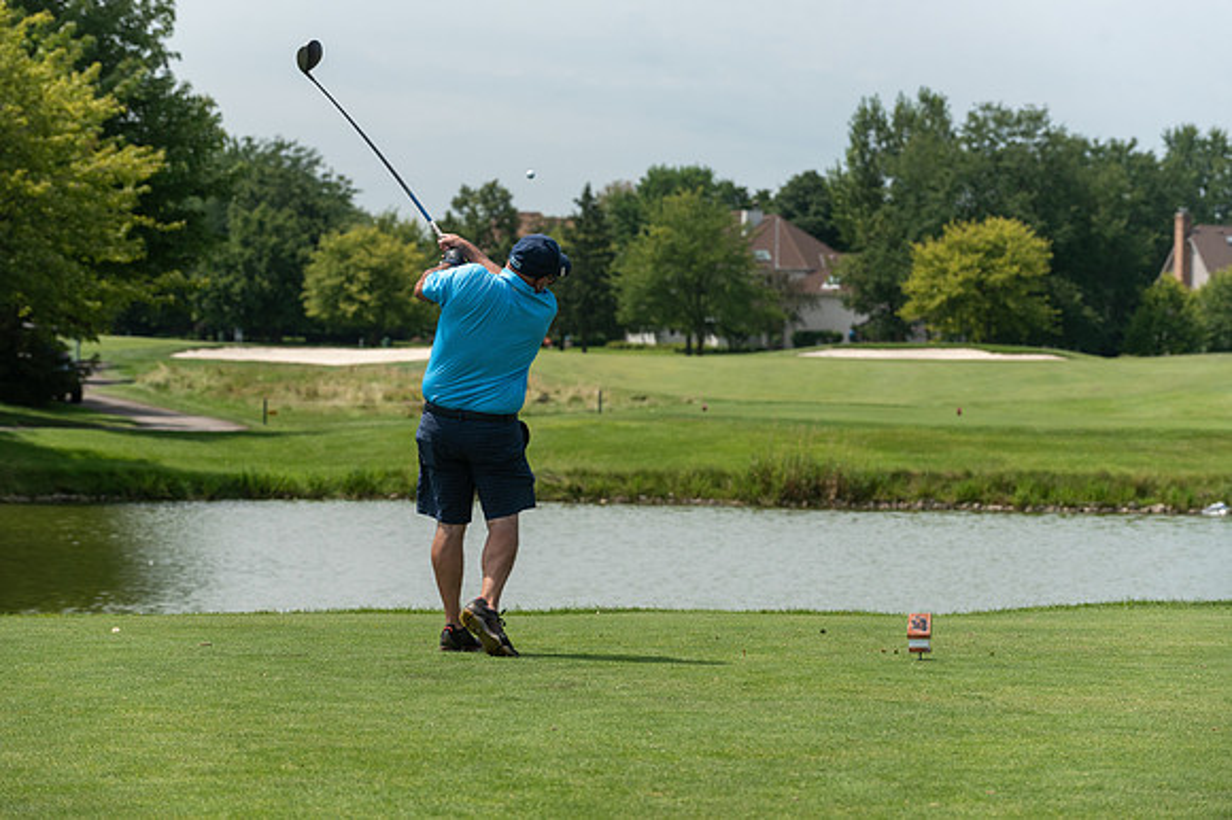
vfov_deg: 10.1
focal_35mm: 135
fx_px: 4622
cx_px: 616
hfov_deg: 15.2
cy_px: 410
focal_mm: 135
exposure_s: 1/2500
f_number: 5
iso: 250
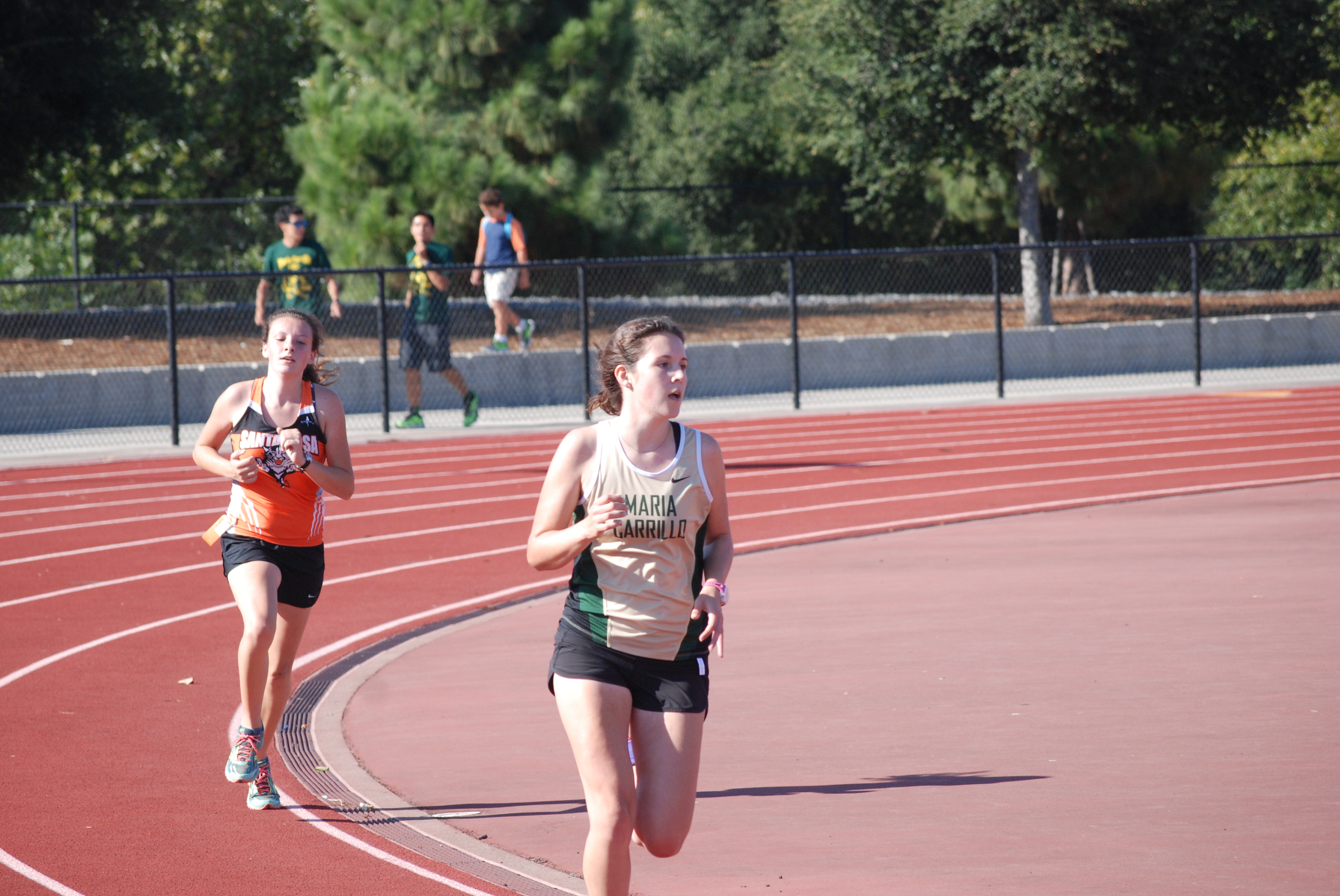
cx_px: 641
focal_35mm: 196
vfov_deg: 7.0
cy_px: 460
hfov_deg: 10.5
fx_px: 7304
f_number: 7.1
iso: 400
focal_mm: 120
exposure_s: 1/640
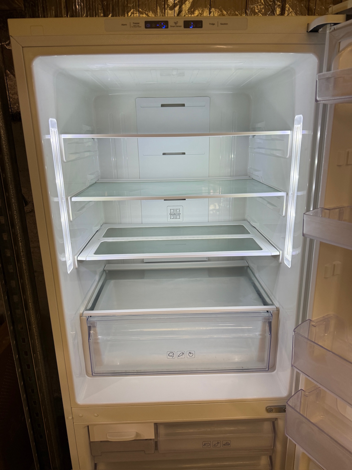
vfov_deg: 71.6
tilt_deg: -16.2
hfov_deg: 56.8
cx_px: 176
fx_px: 325
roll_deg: +1.4
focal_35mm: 24
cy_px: 235
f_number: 1.78
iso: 160
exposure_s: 1/100
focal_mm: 6.76
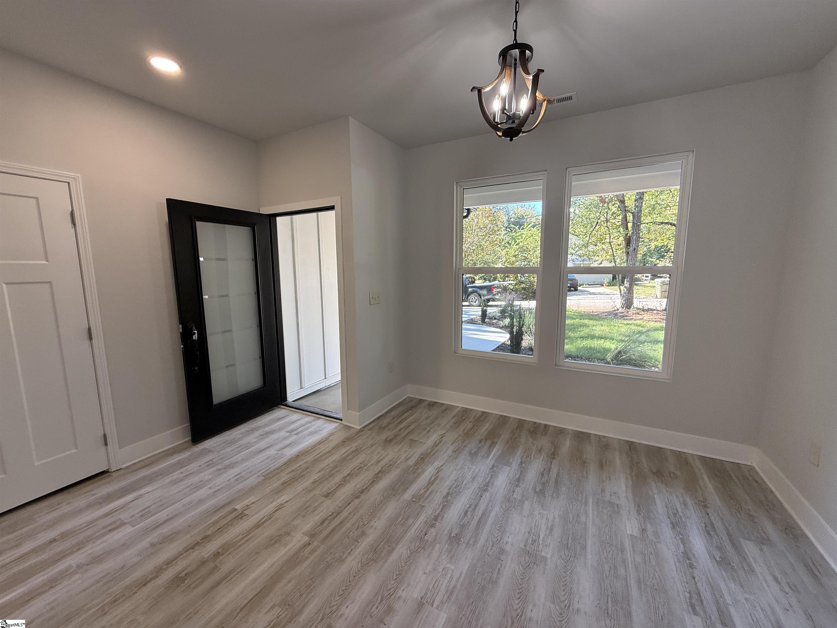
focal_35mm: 14
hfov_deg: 102.1
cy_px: 314
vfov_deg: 85.7
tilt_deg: -7.0
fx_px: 339
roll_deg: +0.5
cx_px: 418
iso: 100
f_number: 2.2
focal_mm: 2.22
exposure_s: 1/99
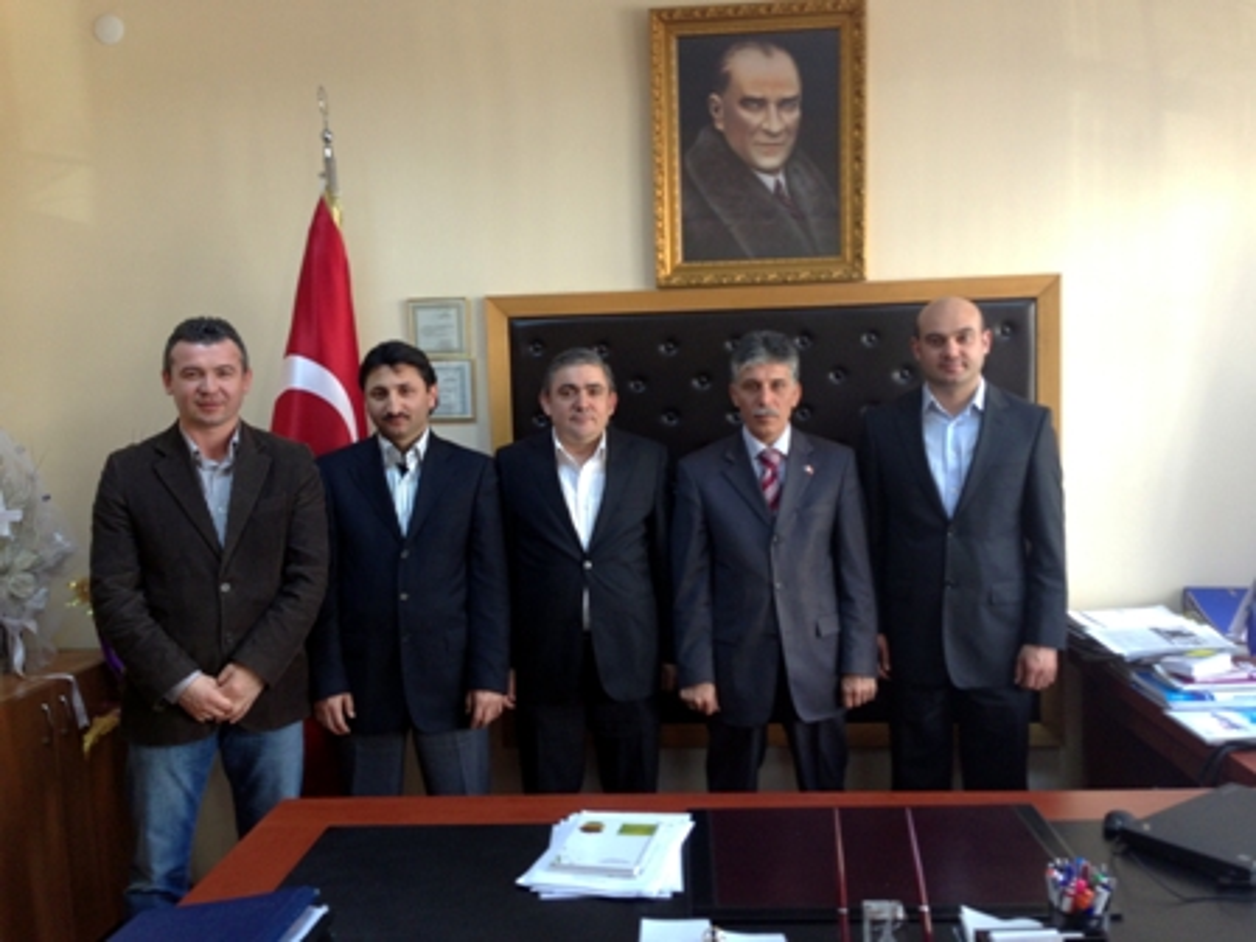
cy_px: 471
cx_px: 628
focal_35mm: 33
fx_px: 1197
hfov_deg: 55.4
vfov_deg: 42.9
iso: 80
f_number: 2.4
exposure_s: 1/20
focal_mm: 4.13
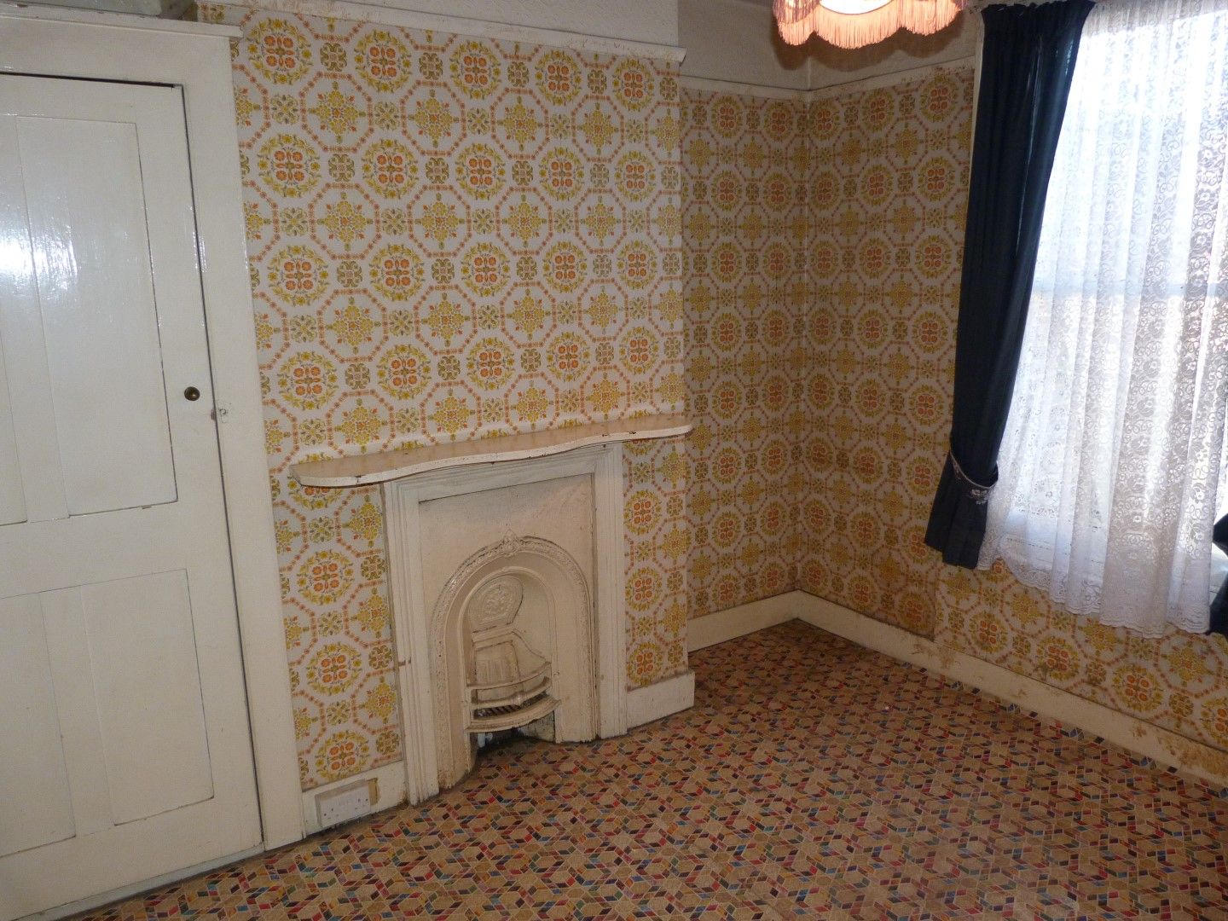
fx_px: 887
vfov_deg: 54.9
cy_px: 460
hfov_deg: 69.4
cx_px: 614
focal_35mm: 25
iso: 160
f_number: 2.8
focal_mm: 4.5
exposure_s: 1/60
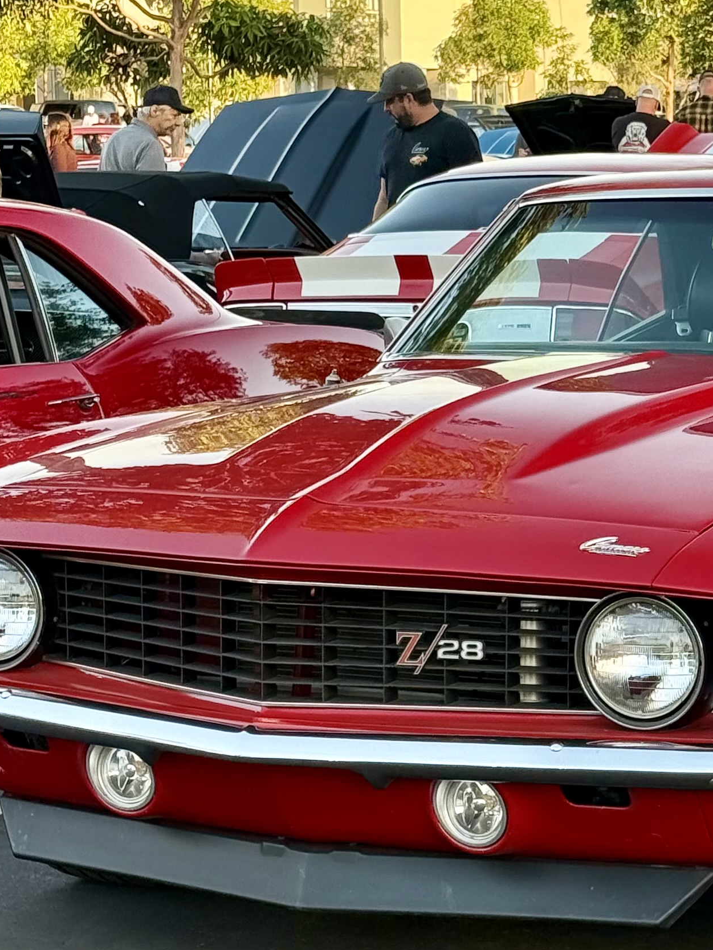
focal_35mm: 116
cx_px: 655
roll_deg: -0.2
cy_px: 510
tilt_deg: -6.4
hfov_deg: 12.7
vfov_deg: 17.0
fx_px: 3186
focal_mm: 6.76
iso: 100
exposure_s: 1/242
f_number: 1.78
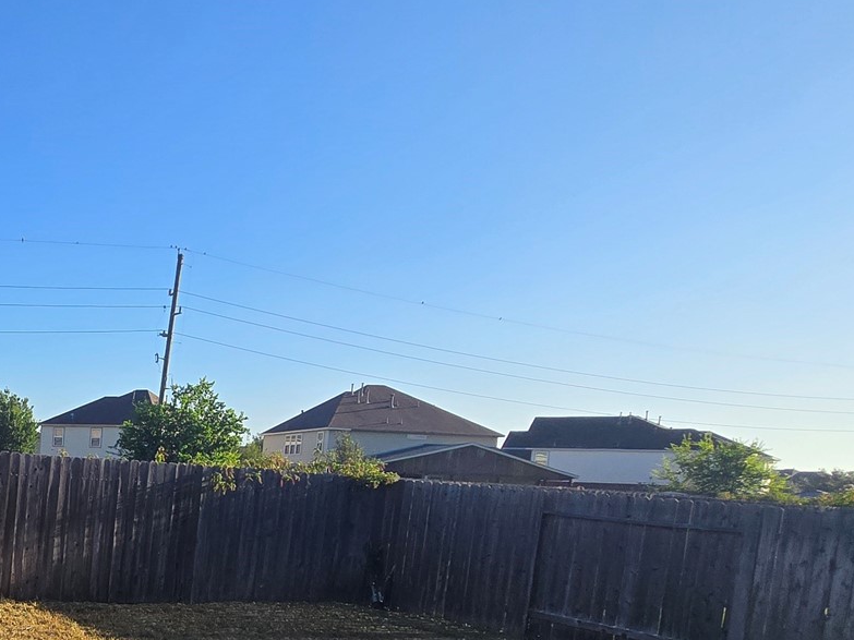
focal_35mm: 34
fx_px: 839
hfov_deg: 40.8
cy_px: 570
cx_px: -130
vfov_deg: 39.0
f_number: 2.2
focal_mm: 2.2
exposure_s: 1/1864
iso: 50
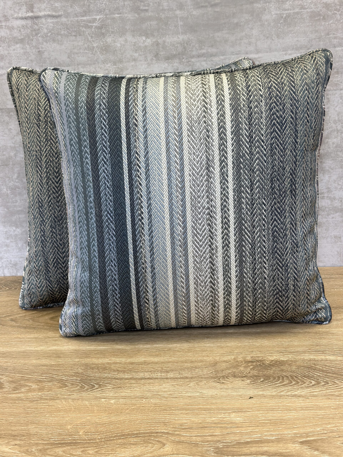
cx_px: 172
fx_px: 634
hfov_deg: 30.3
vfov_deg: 39.7
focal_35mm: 48
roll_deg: +3.9
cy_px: 228
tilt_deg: -18.5
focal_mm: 6.86
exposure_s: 1/120
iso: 100
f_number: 1.78
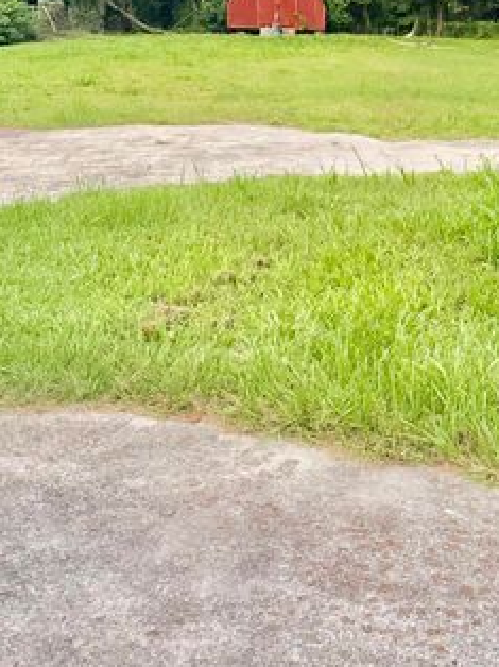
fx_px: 982
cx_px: 425
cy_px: 103
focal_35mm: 51
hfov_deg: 27.7
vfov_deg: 35.9
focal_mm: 6.76
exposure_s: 1/42
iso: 800
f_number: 1.78
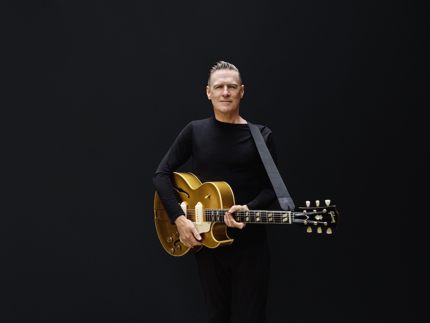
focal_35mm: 31
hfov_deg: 58.3
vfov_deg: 45.5
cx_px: 215
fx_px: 385
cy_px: 162
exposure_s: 1/125
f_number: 5.6
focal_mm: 39.6
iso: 1250
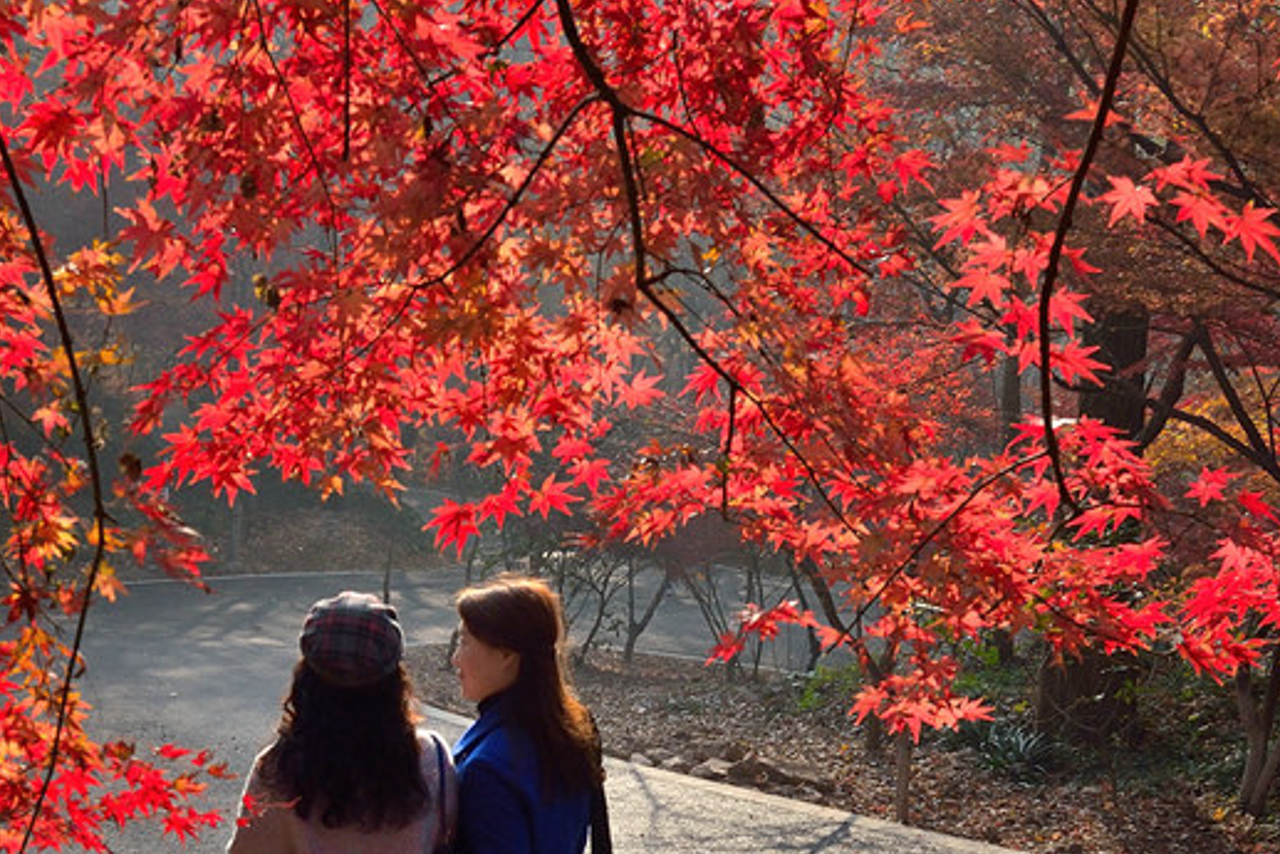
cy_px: 808
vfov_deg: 22.7
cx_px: 411
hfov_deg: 34.1
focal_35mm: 58
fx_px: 2063
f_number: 8
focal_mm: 20
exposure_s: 1/250
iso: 400
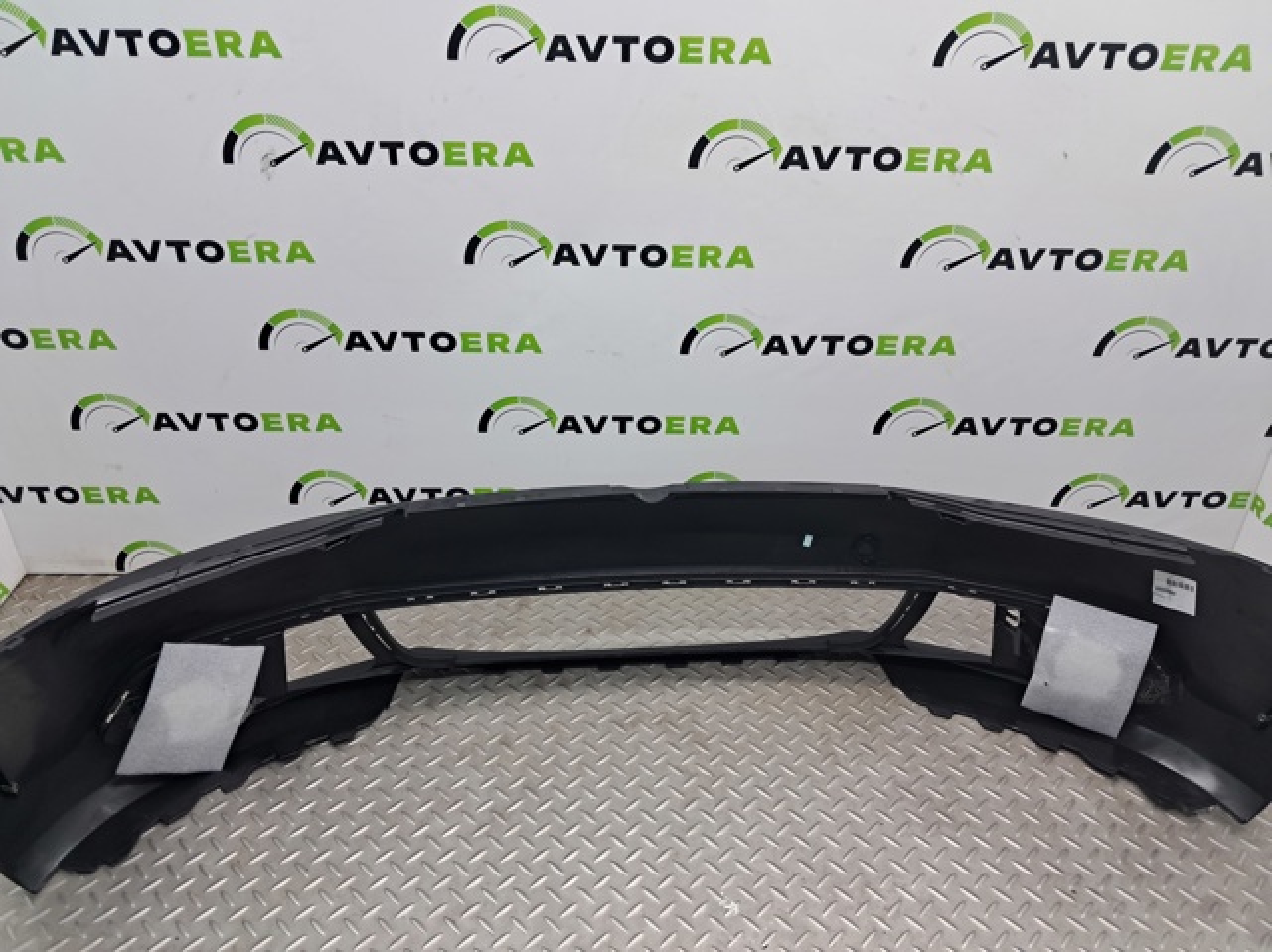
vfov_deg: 51.3
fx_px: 991
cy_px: 476
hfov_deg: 65.4
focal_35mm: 27
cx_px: 636
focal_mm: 4
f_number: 1.8
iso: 80
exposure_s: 1/50
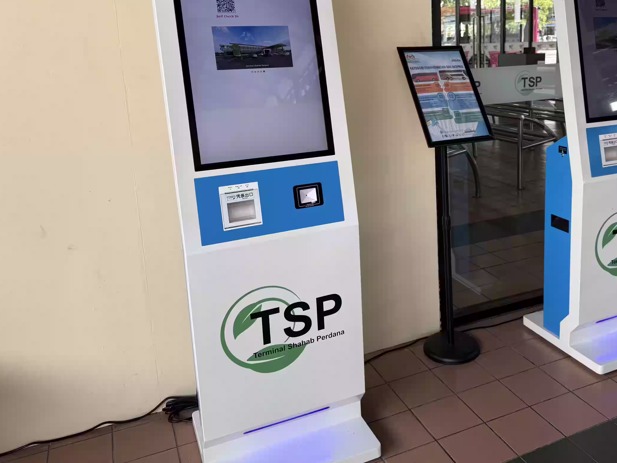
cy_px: 151
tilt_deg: -9.7
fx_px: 588
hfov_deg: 54.5
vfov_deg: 42.3
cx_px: 398
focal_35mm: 33
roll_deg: +1.8
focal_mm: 6.76
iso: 80
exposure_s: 1/312
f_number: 1.78
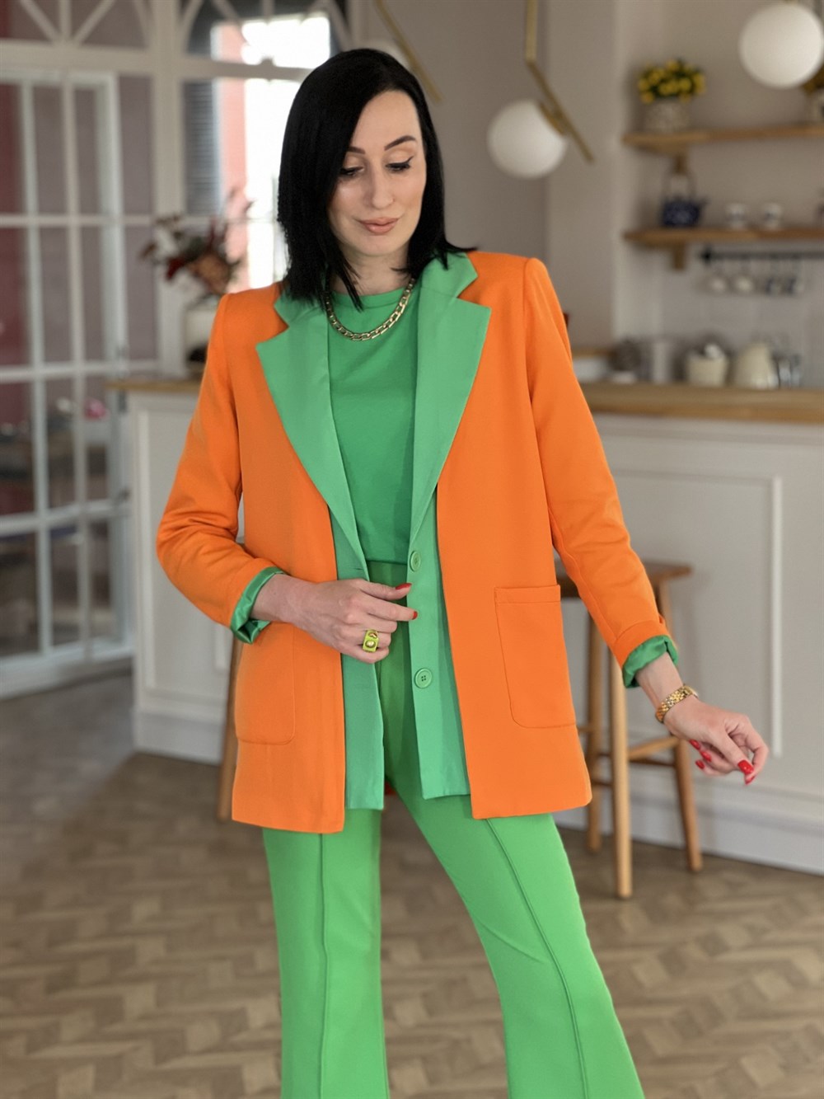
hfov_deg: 19.1
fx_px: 2443
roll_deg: +1.2
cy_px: 550
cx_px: 412
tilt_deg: -6.6
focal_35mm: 77
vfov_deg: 25.3
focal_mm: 9
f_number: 2.8
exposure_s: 1/77
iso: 250
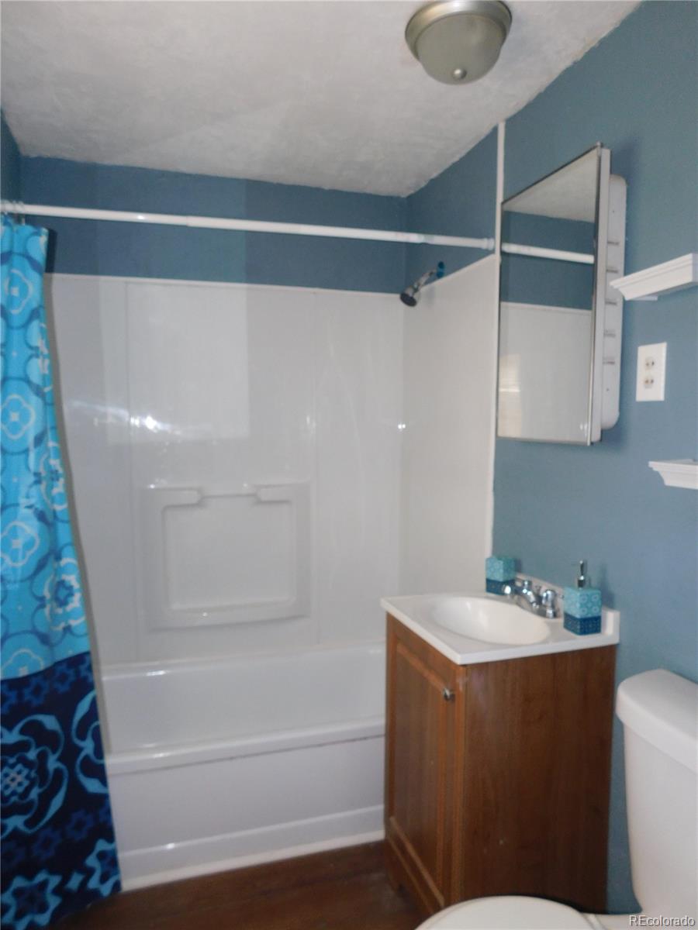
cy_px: 465
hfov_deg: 58.9
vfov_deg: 73.9
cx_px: 349
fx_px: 618
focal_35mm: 23
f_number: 3
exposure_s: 1/30
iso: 200
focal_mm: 4
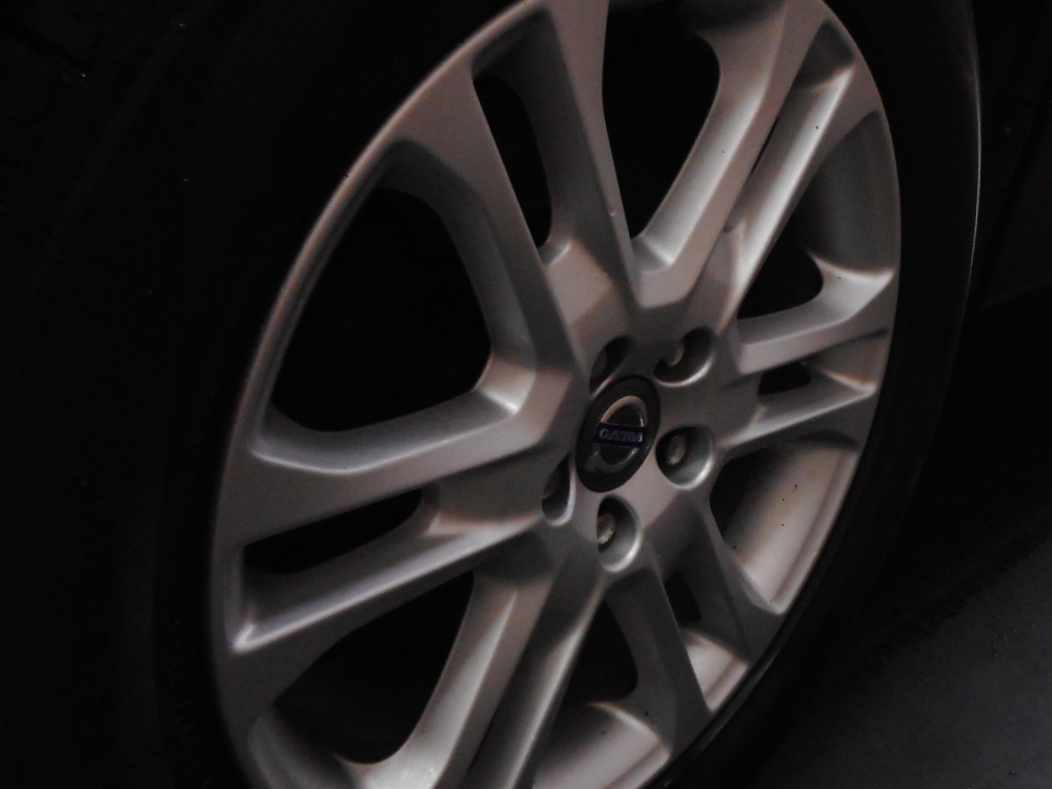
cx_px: 797
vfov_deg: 35.9
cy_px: 432
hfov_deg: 45.1
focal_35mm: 40
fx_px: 1216
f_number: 3.7
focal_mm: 4.5
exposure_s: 1/25
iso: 400
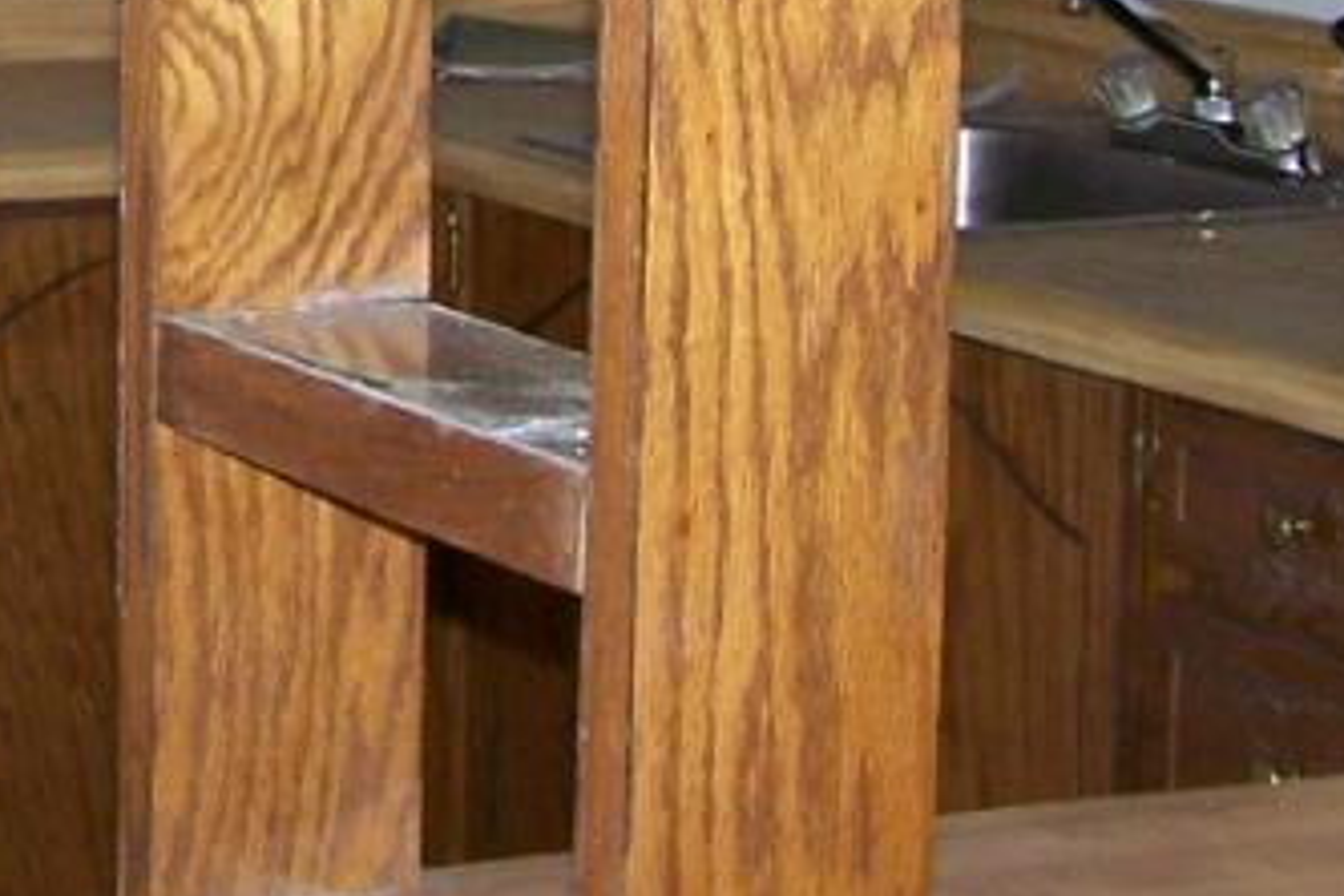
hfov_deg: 13.4
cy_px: -287
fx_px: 5674
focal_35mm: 152
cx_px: 77
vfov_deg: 8.9
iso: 160
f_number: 2.8
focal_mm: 6.3
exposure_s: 1/60
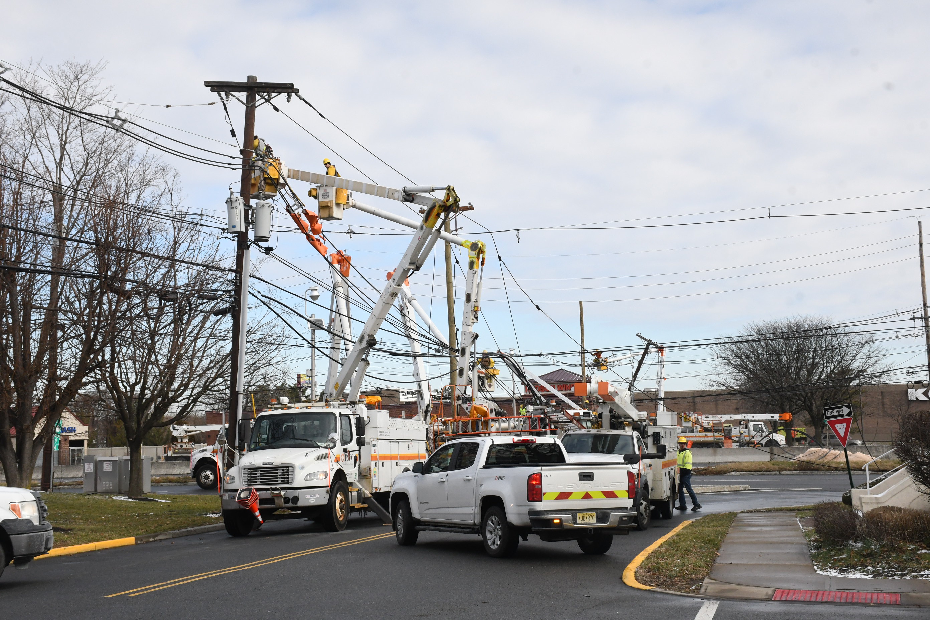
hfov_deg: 38.9
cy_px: 310
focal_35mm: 51
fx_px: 1317
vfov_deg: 26.5
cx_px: 465
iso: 1250
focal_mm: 34
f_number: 16
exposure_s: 1/800
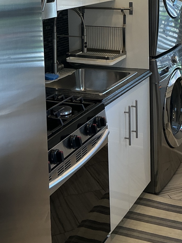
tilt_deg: -9.5
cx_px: 112
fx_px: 428
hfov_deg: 24.0
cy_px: 33
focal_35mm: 61
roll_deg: +1.5
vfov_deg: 30.5
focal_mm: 3
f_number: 1.8
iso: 32
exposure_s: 1/120
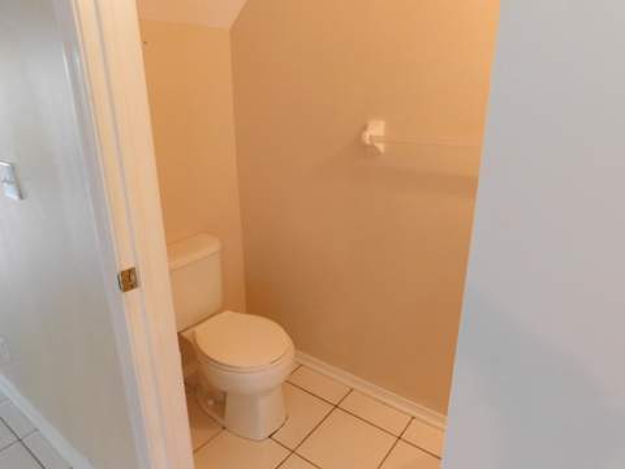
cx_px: 312
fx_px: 415
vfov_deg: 58.9
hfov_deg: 73.9
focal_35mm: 23
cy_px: 234
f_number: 3
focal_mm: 4
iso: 400
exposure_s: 1/20
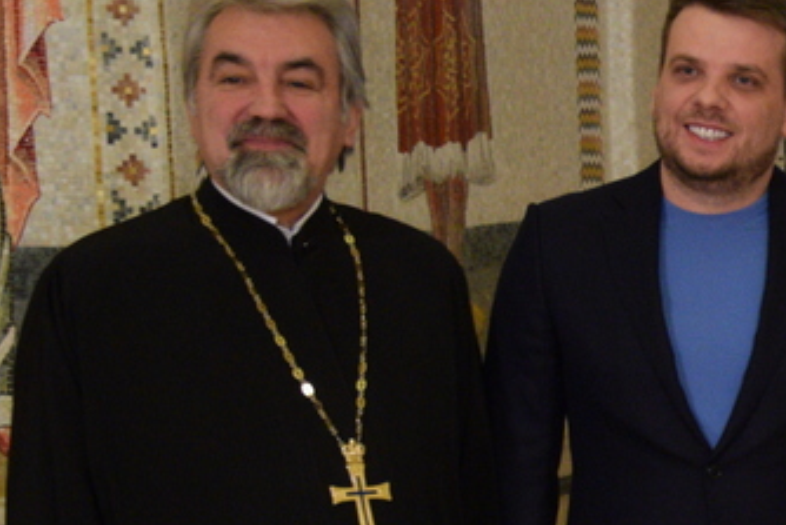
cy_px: 571
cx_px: 1396
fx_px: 3298
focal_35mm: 151
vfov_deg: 9.0
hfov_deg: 12.5
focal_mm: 28
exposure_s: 1/60
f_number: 4
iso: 1800
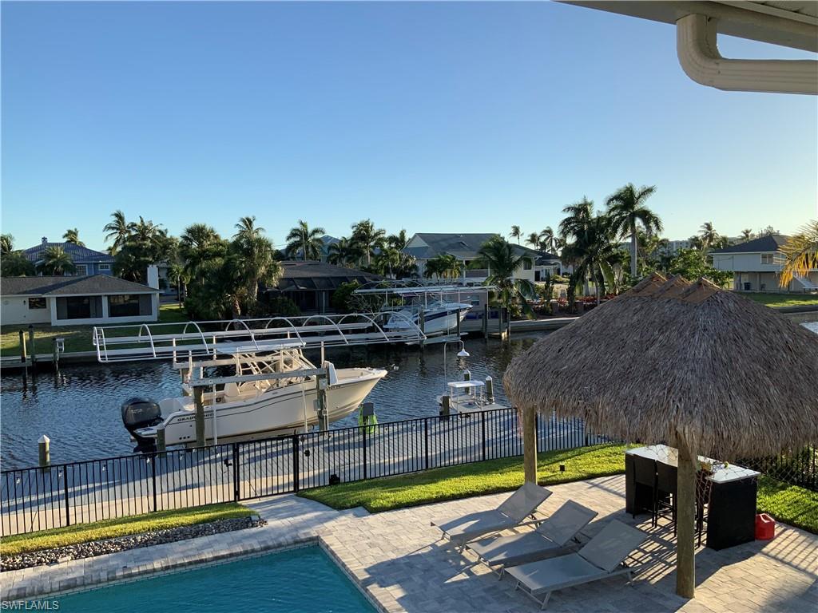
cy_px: 306
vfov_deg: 48.2
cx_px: 409
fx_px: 685
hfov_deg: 61.7
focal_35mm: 29
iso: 16
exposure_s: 1/1786
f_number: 1.8
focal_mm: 3
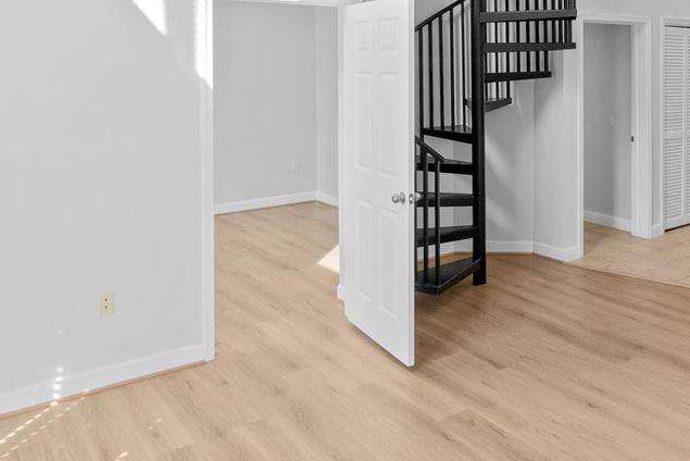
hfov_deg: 52.9
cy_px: 24
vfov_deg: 35.9
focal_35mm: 34
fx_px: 652
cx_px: 531
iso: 400
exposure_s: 1/30
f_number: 8
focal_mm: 10
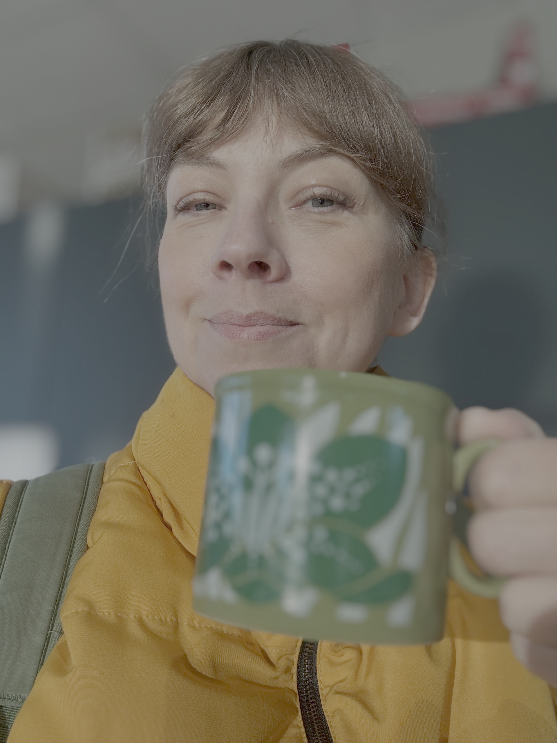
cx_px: 278
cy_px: 372
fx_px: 644
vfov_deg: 60.0
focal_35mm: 30
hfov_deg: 46.8
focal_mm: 2.69
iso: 40
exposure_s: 1/83
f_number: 1.9
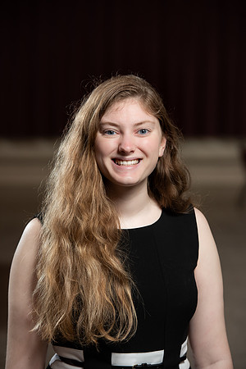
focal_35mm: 135
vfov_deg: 15.2
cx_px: 123
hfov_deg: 10.2
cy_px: 184
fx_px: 1384
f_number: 5.6
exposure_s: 1/200
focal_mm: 135
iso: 640
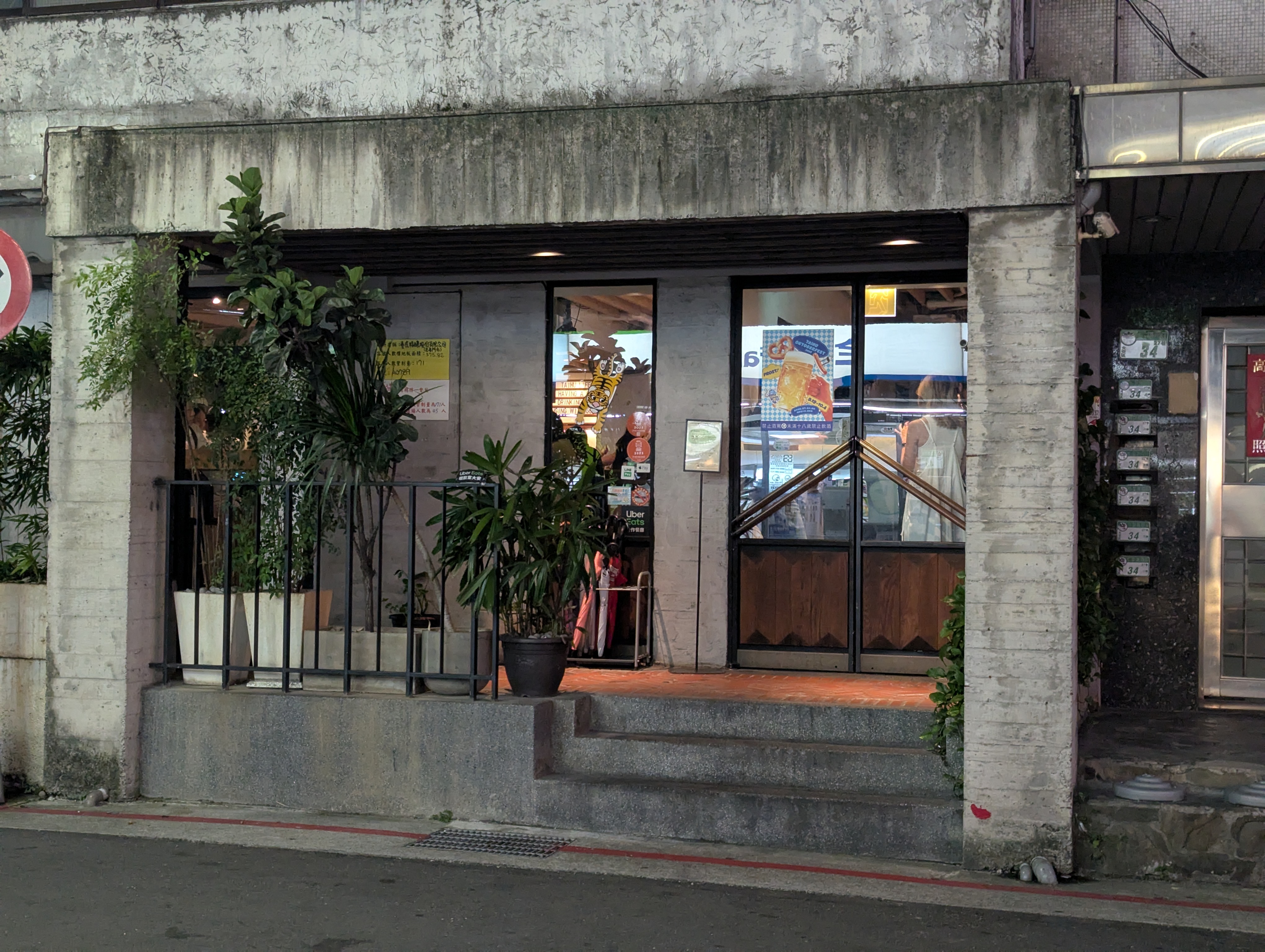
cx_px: 632
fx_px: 1757
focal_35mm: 48
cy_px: 476
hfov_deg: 39.6
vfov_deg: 30.3
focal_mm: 6.81
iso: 676
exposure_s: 1/60
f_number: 1.85
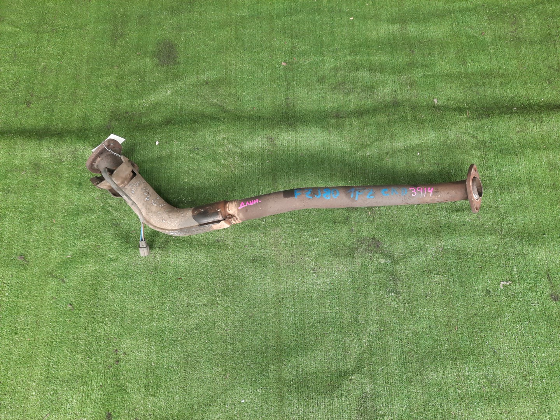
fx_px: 404
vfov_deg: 54.9
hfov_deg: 69.4
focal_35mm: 25
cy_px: 210
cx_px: 280
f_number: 2
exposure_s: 1/50
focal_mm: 4.6
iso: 180
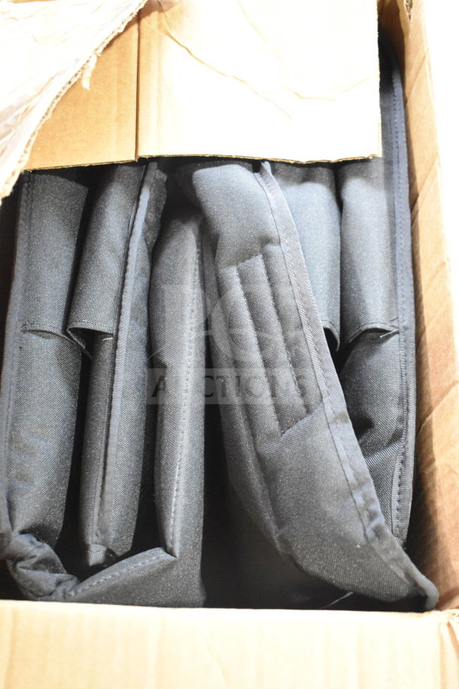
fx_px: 803
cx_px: 230
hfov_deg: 31.9
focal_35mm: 42
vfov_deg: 46.4
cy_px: 344
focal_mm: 28
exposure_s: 1/80
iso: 6400
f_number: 4.5
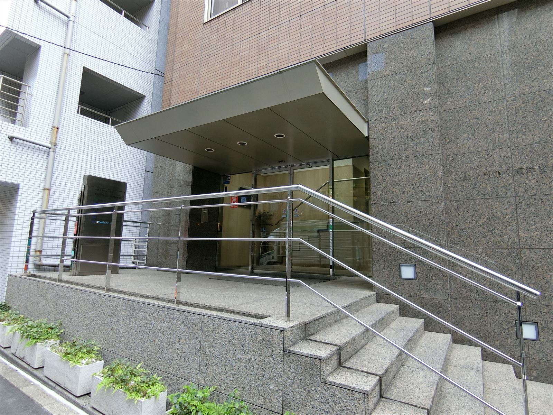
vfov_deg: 68.7
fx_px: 304
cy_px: 208
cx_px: 276
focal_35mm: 19
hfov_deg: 84.7
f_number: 2.7
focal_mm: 4.06
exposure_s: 1/125
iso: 200
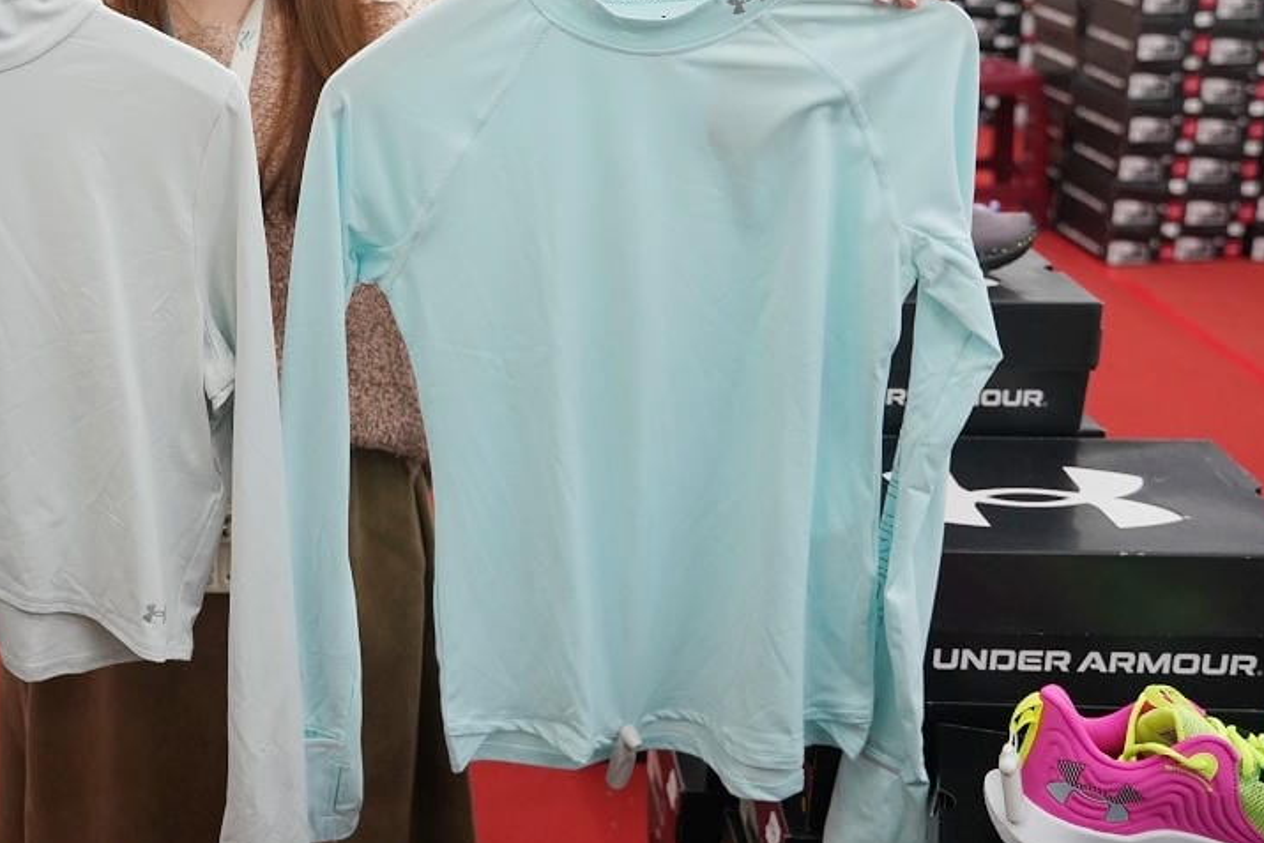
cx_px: 279
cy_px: 274
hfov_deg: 40.4
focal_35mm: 47
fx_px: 1650
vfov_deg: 28.5
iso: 1250
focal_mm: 28
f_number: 4
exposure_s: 1/160
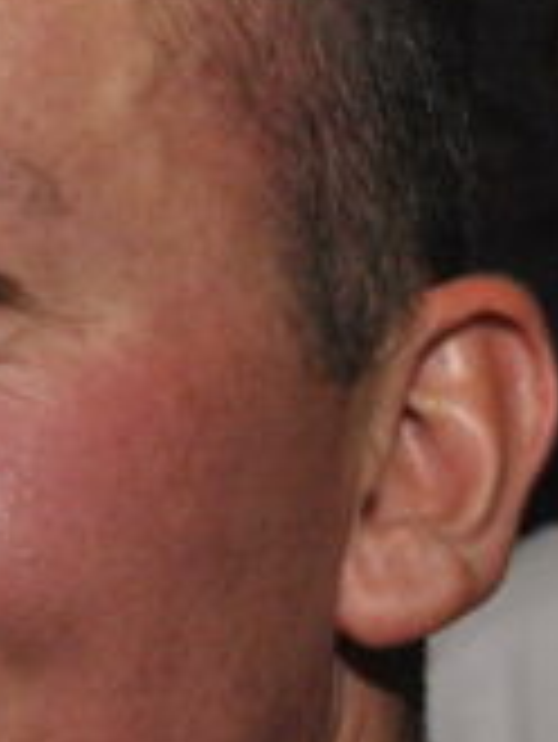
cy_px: 549
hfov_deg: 7.5
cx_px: -711
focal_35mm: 188
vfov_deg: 10.5
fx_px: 4035
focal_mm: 28
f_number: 7.1
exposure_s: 1/60
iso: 800
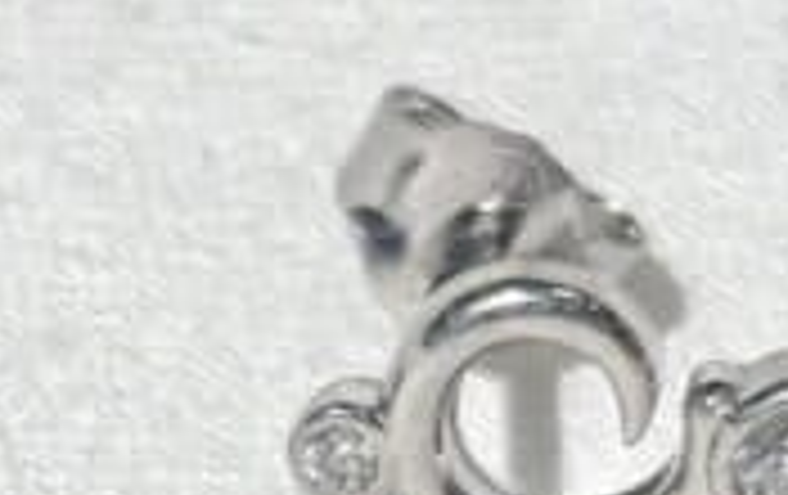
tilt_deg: -40.7
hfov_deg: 6.5
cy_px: 922
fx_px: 6926
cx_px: -50
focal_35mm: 322
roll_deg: +3.7
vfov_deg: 4.1
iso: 32
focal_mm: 5.96
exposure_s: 1/394
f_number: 1.6
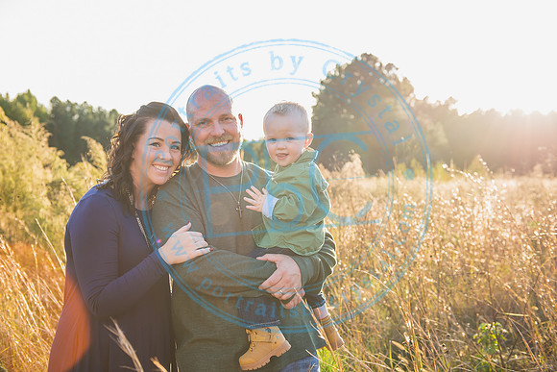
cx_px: 278
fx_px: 681
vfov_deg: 30.5
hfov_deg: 44.5
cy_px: 186
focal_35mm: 44
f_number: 4
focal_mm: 44
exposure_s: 1/200
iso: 200
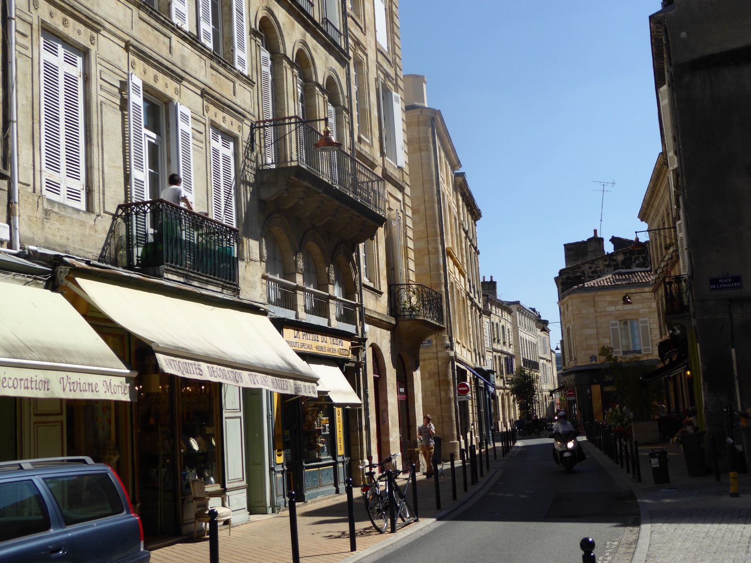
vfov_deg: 29.7
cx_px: 376
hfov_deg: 38.9
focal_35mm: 49
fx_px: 1063
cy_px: 282
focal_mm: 8.4
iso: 100
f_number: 4
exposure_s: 1/800
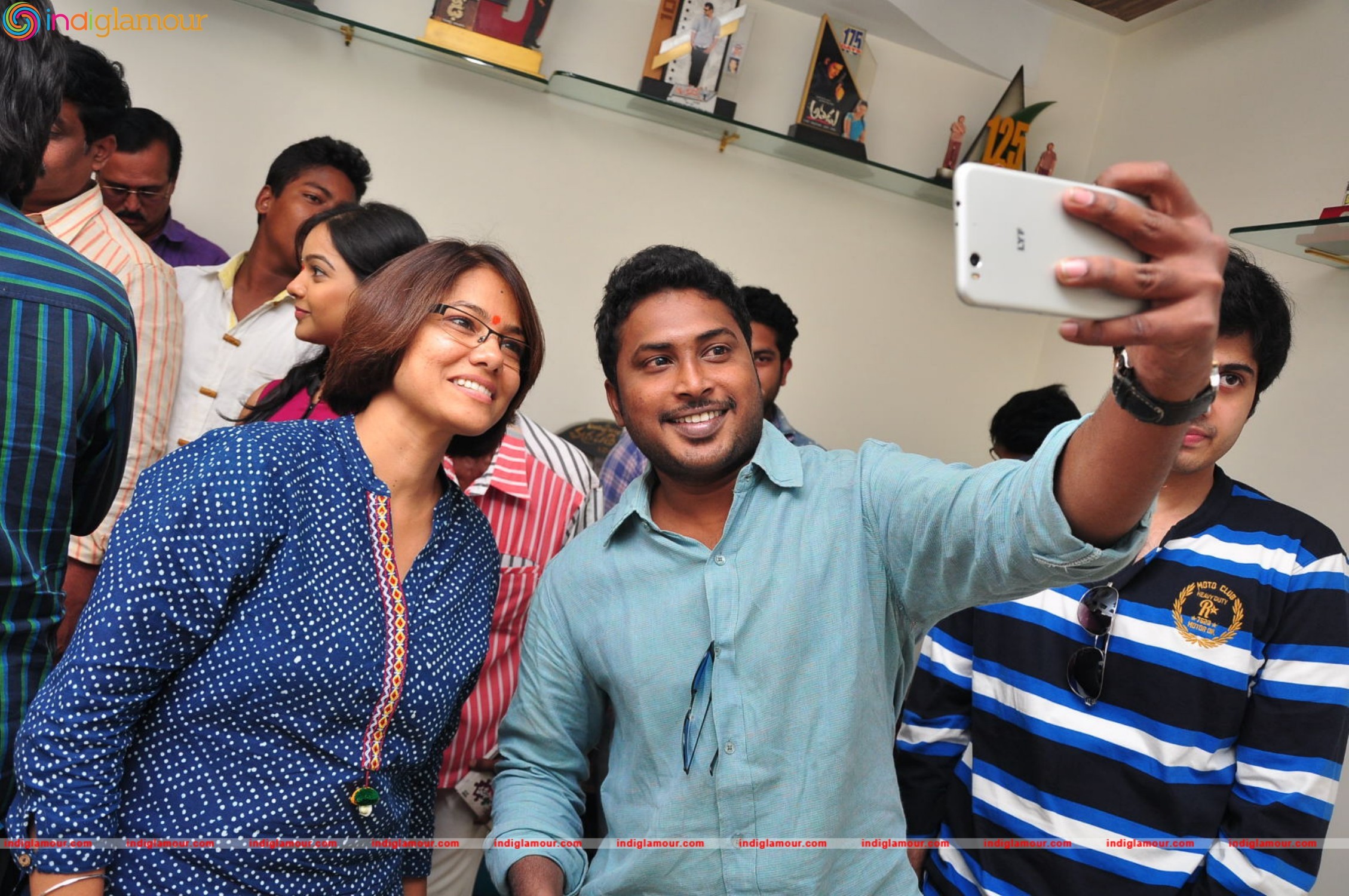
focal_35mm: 32
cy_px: 448
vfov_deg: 41.6
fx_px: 1179
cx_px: 674
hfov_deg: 59.5
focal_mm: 21
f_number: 5
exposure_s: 1/125
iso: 400
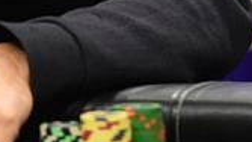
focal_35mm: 653
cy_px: -197
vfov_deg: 1.9
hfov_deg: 3.3
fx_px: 4364
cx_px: -44
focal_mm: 130
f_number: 3.5
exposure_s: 1/320
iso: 4000
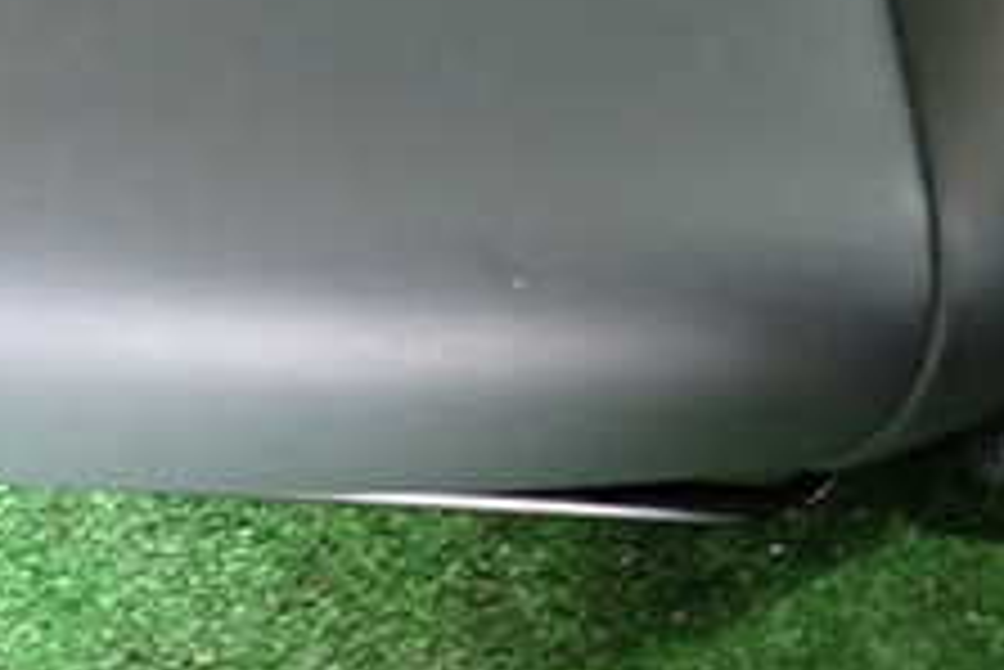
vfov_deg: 18.3
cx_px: 315
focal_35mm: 70
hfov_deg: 28.6
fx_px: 1953
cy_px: -175
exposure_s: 1/30
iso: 800
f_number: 2
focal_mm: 4.5
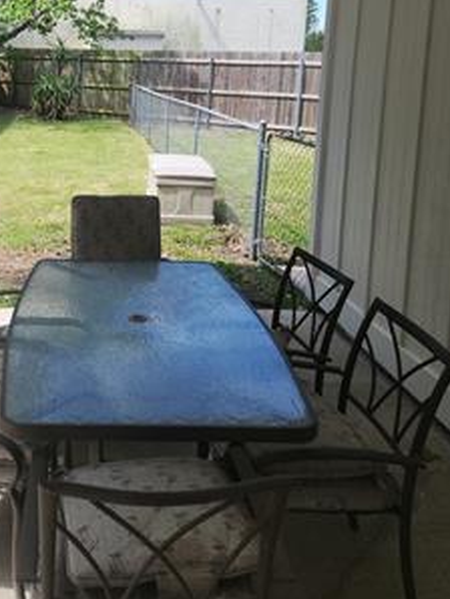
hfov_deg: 37.6
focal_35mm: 37
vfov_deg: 47.9
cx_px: 104
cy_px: 139
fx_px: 640
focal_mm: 5.4
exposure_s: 1/582
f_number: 1.8
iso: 20
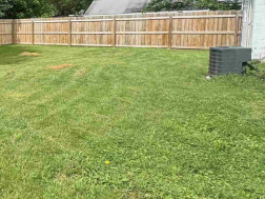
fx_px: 283
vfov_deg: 38.0
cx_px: -50
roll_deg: +2.1
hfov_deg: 38.0
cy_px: 57
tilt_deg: -7.3
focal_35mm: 37
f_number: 2.2
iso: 40
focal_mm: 2.22
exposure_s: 1/921
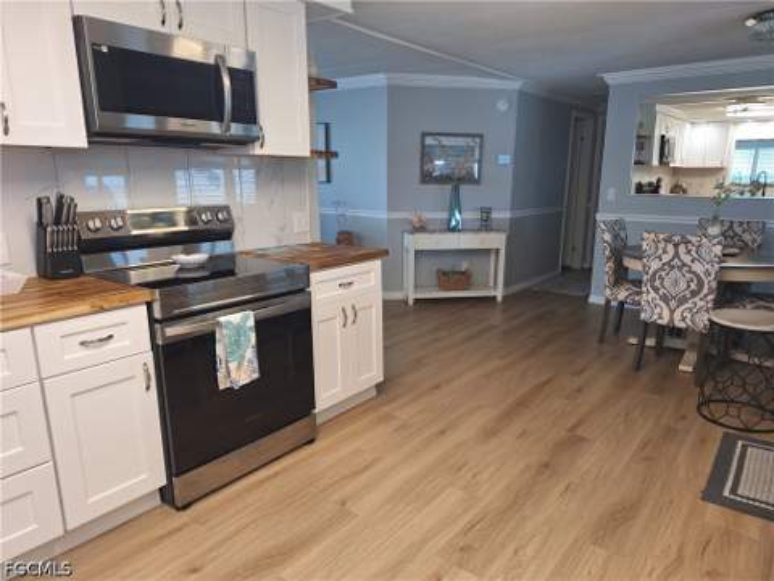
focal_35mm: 23
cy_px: 290
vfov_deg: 58.9
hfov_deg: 73.9
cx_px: 387
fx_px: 514
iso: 50
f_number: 1.8
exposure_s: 1/40
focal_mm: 5.54
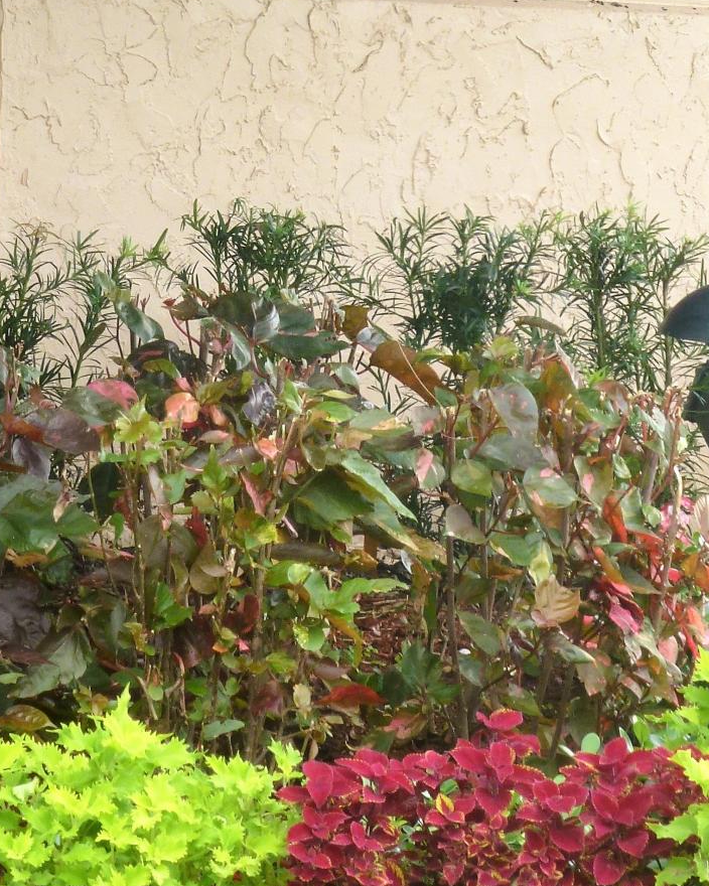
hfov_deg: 4.9
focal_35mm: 315
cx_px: 441
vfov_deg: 6.1
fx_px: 8262
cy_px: 63
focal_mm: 25.5
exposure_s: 1/125
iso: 100
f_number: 5.3
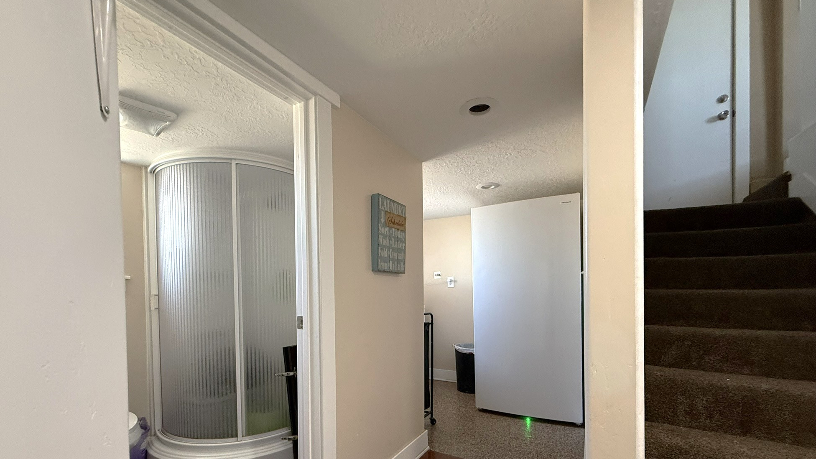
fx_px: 346
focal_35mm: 16
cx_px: 388
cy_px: 298
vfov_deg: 65.6
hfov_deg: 99.3
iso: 320
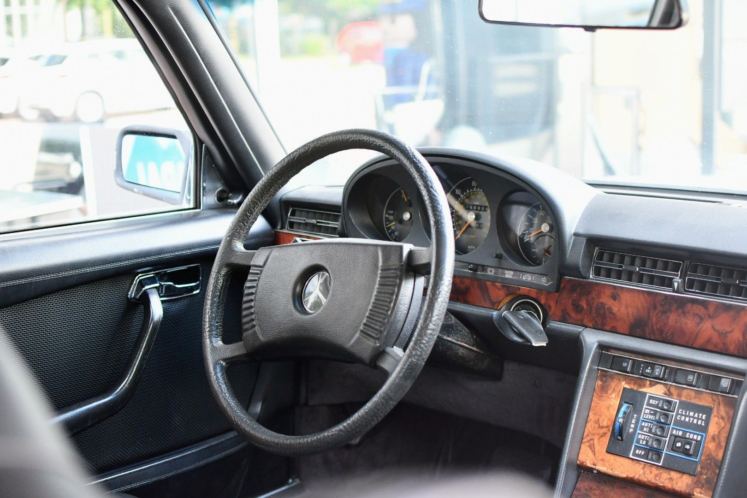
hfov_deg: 38.2
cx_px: 374
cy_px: 249
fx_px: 1079
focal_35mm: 52
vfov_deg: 26.0
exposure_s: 1/125
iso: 800
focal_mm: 35
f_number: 2.8
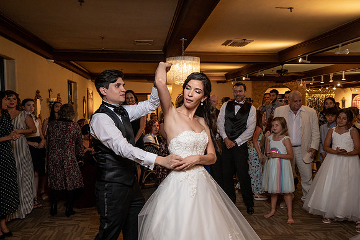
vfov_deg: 43.7
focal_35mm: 30
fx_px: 300
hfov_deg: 62.0
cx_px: 183
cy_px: 120
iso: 2000
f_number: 5.6
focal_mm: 29
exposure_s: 1/200
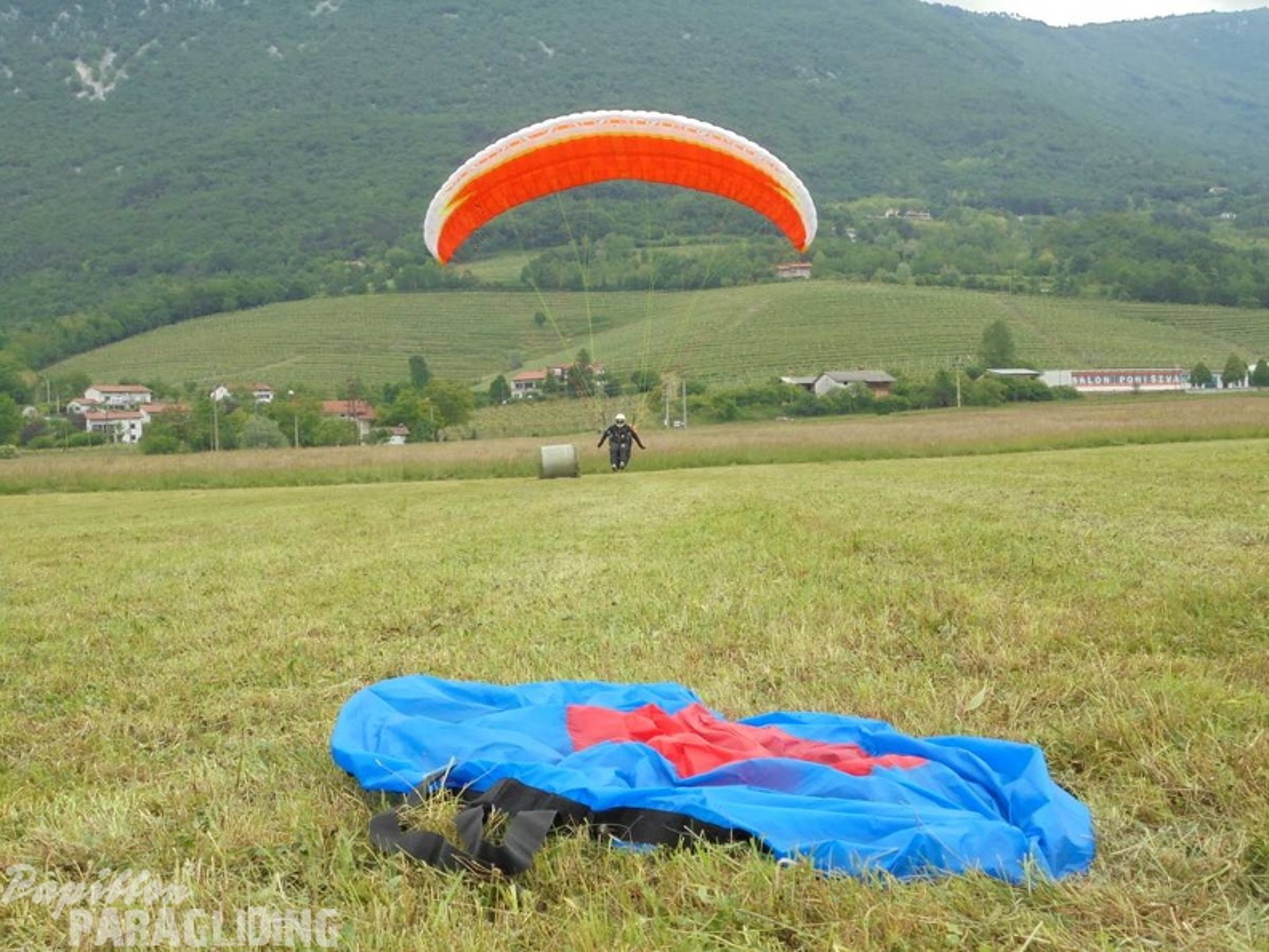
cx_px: 634
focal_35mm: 49
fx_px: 1796
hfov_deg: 38.9
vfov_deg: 29.7
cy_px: 476
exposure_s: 1/200
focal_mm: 8.9
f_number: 4.8
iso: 100
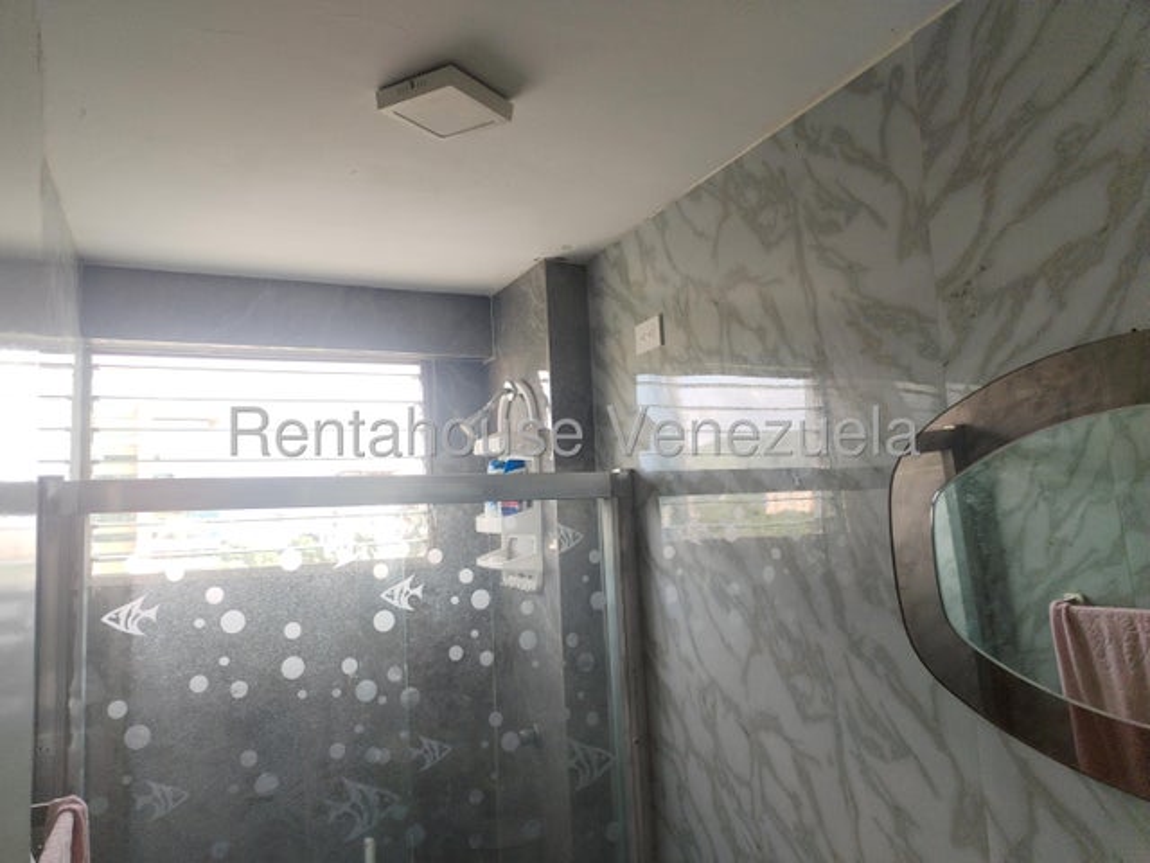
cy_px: 432
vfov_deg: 48.2
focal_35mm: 29
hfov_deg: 61.7
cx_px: 575
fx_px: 963
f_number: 1.8
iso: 167
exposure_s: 1/120
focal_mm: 4.75
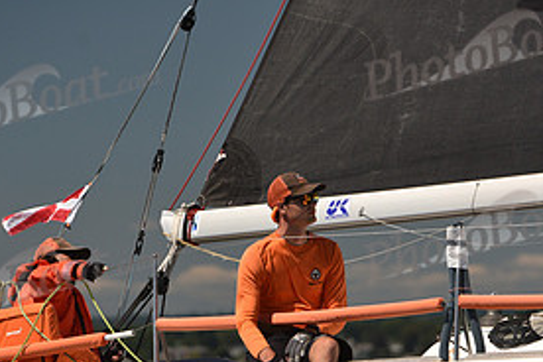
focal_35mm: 399
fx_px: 6018
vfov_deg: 3.4
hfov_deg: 5.2
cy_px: 361
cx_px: 264
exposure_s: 1/1250
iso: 250
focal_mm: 190
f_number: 5.6
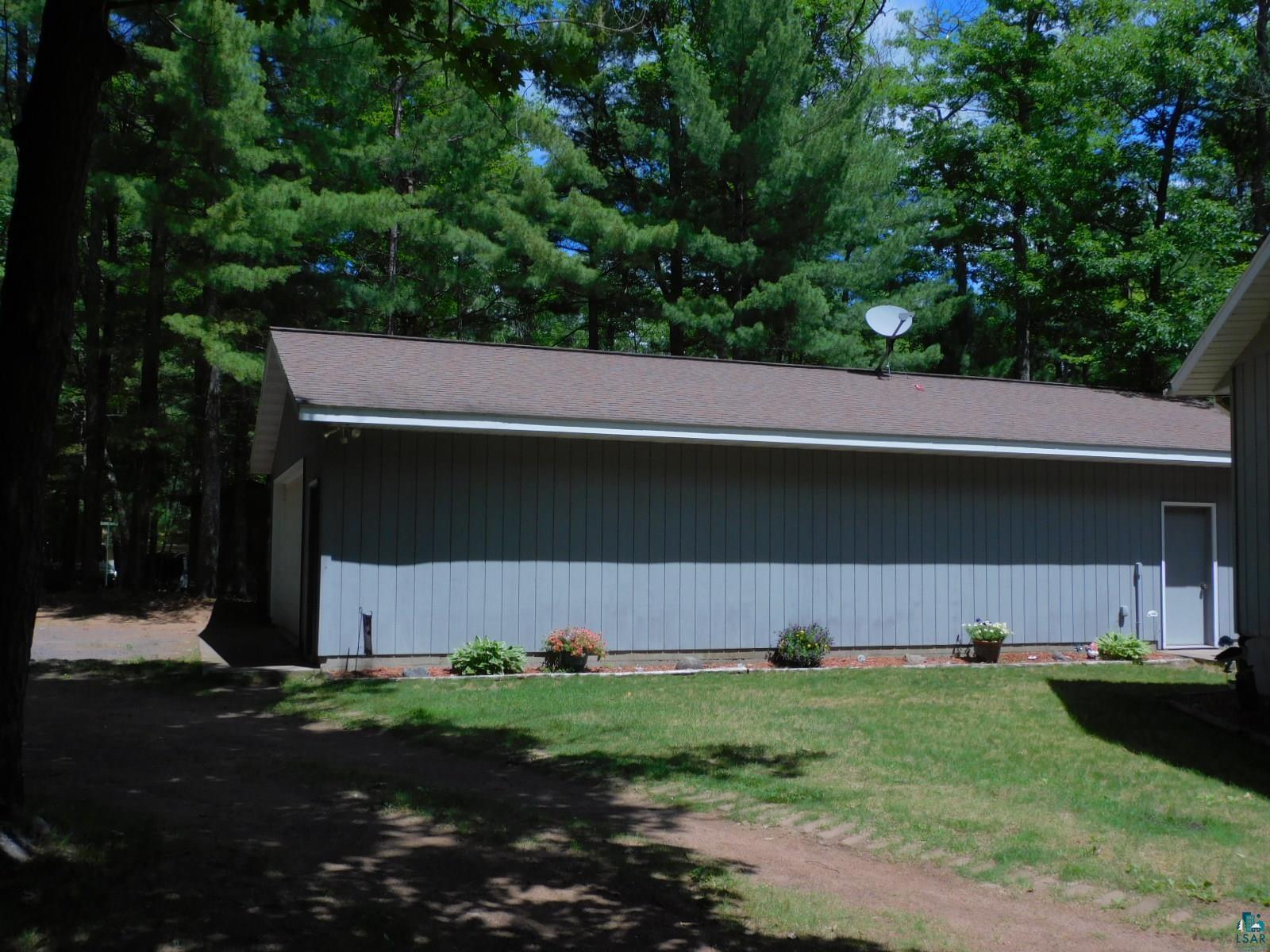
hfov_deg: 55.4
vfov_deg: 42.9
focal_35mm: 33
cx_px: 635
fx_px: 1211
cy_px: 476
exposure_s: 1/1250
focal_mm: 5.9
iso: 125
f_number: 3.6
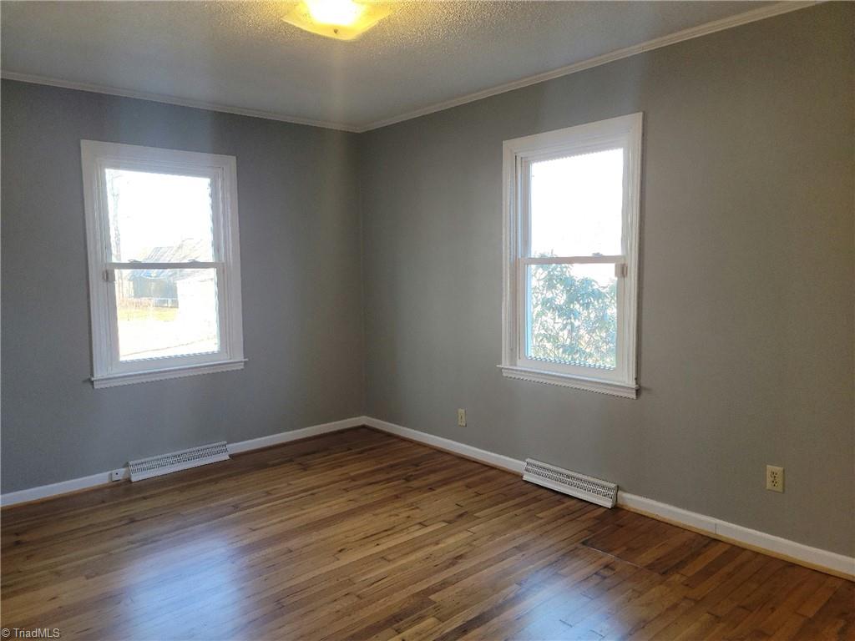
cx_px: 428
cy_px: 320
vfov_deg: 54.9
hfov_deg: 69.4
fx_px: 617
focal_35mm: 25
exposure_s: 1/59.2
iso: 160
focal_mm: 7
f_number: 1.8
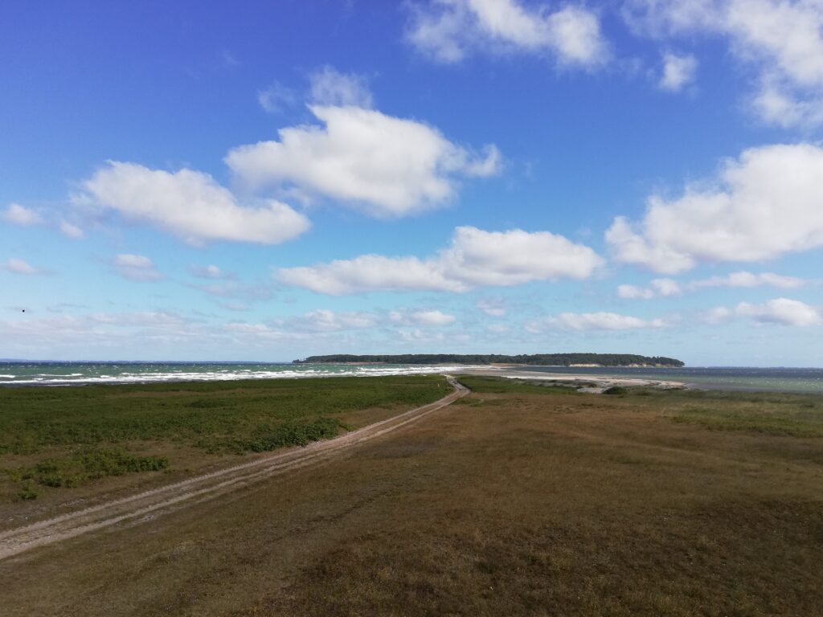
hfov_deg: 67.3
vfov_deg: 53.1
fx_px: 618
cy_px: 308
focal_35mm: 26
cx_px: 412
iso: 50
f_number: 2.2
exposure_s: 1/1098
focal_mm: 3.81
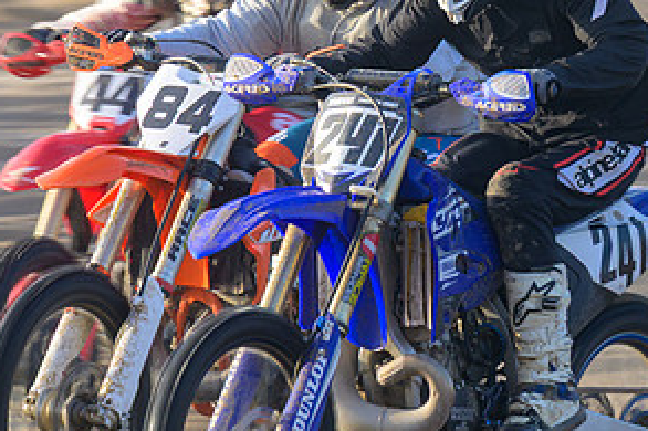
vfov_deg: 1.6
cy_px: 132
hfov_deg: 2.5
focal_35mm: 838
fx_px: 15075
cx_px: 294
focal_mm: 200
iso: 200
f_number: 8
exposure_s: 1/160
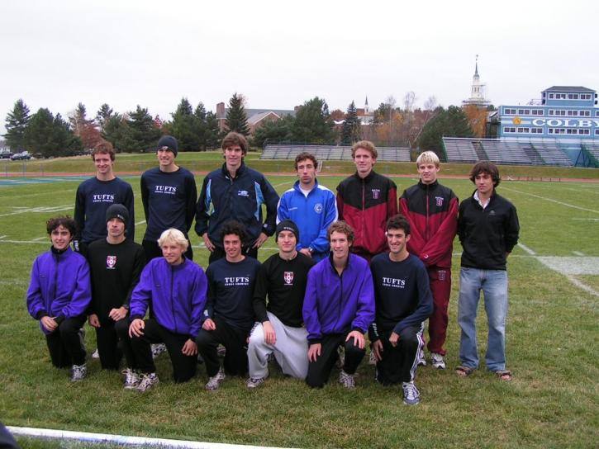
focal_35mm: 38
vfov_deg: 37.7
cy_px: 224
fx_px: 658
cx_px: 300
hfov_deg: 49.0
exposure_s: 1/50
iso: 50
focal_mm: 5.8
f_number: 3.5
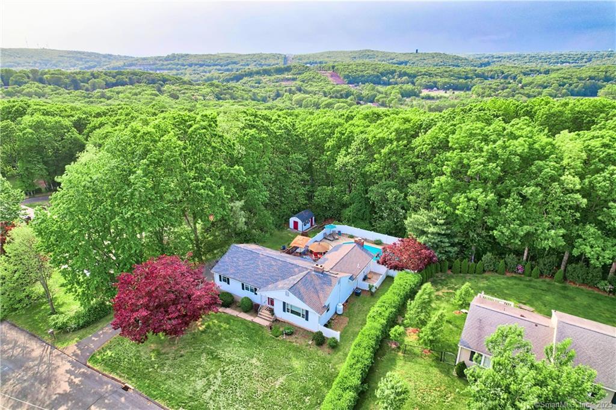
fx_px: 376
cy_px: 205
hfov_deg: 78.6
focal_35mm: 22
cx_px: 308
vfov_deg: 57.2
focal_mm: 8.4
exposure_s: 1/40
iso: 100
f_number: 2.8
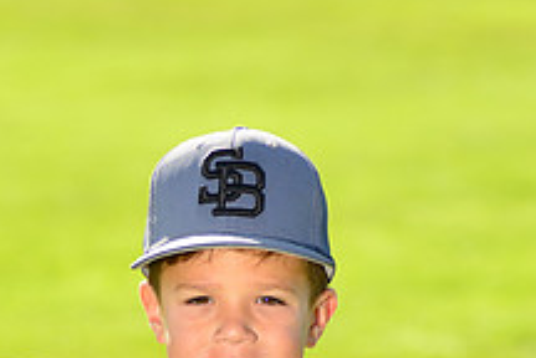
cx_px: 194
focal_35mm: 336
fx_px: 5002
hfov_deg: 6.1
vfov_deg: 4.1
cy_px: 469
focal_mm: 125
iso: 100
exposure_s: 1/250
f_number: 5
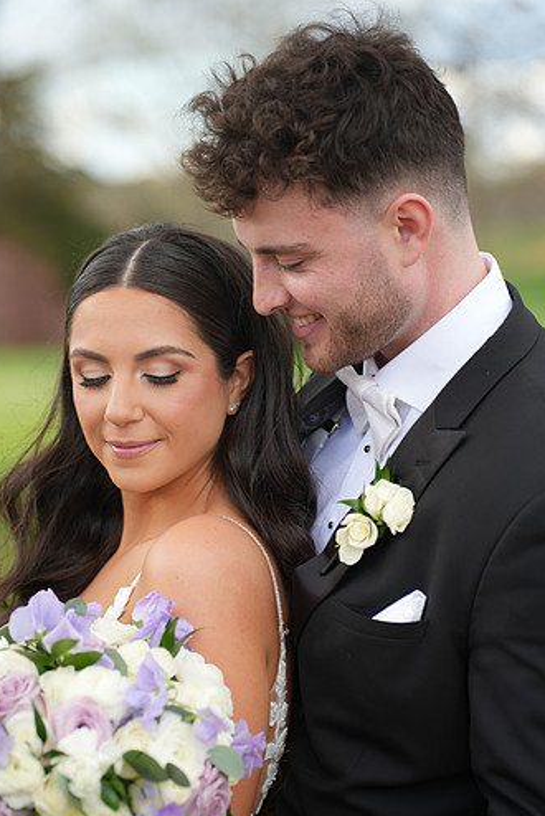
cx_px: 232
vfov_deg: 17.8
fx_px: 2608
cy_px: 466
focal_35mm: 115
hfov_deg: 11.9
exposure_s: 1/250
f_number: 2.8
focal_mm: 98
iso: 100
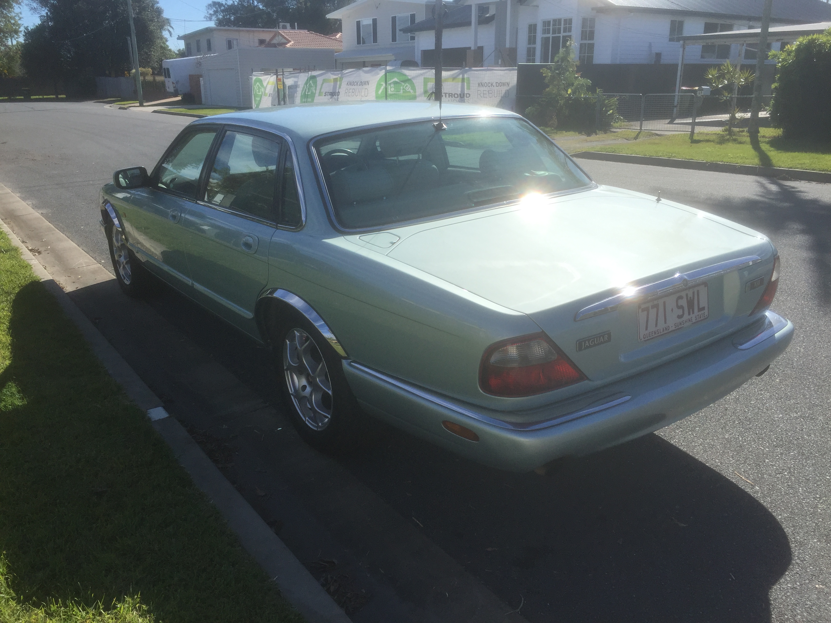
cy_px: 312
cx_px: 416
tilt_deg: -17.6
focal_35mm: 29
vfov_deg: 48.2
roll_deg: -1.1
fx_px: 696
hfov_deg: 61.7
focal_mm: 4.15
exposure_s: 1/2083
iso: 32
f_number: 2.2
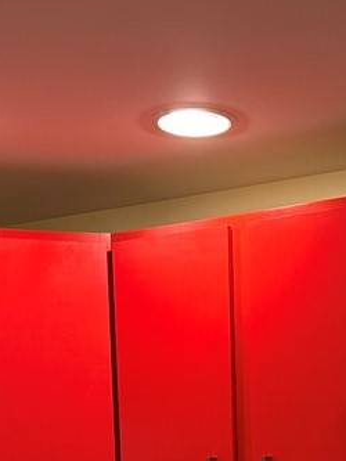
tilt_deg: -9.2
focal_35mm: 80
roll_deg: +1.4
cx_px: 262
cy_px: 651
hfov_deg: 18.3
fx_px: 1065
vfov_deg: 21.3
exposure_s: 1/120
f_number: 1.5
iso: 100
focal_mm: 5.7
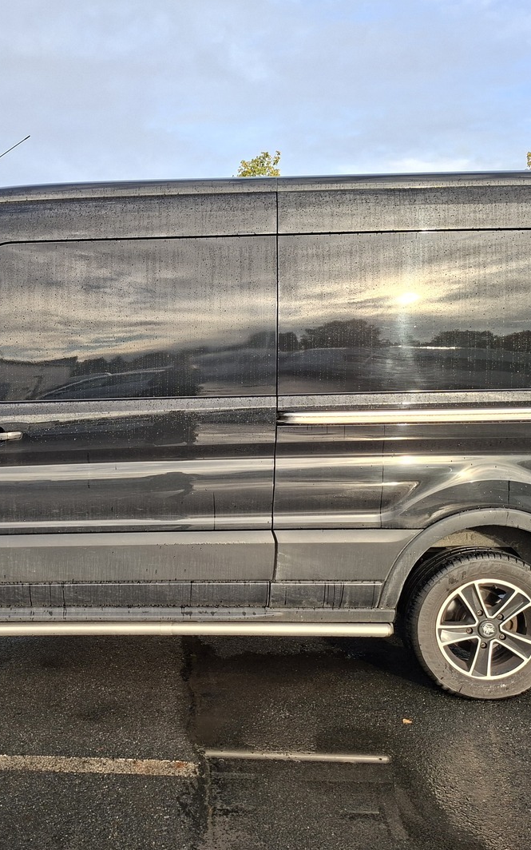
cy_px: 431
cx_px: 141
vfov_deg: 58.1
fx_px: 764
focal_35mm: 33
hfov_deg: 37.5
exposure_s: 1/526
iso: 50
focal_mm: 5.54
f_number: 1.8
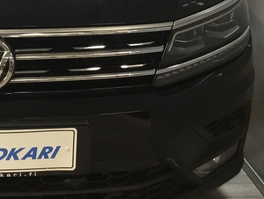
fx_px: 580
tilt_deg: -17.4
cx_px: -7
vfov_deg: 18.9
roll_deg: +0.8
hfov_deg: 24.4
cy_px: 6
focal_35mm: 76
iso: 160
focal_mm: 3.3
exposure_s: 1/33
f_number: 2.4
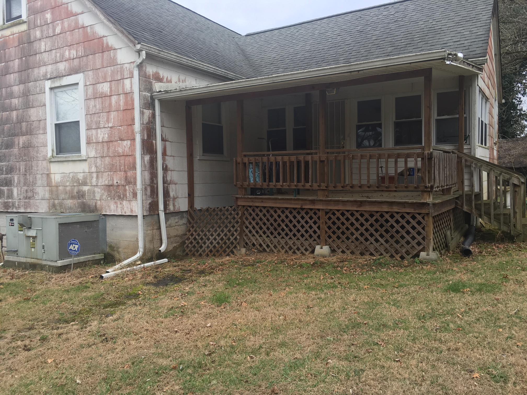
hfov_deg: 61.7
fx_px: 442
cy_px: 198
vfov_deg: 48.2
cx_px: 264
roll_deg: +0.4
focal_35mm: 29
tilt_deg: -1.8
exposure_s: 1/187
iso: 25
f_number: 2.2
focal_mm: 4.15
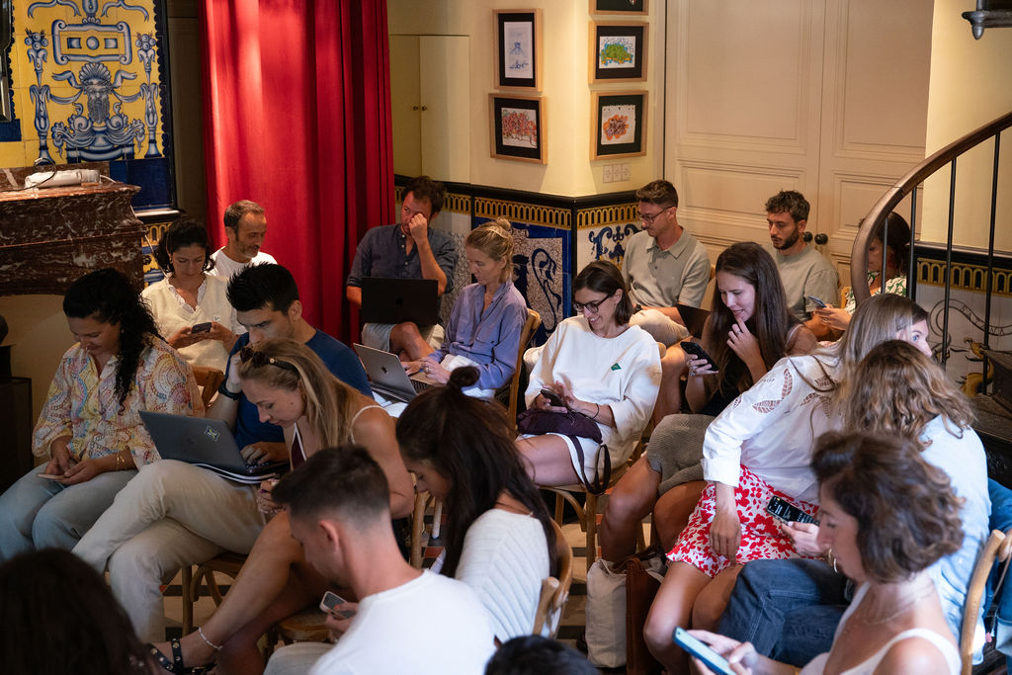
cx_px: 558
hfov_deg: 43.5
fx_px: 1267
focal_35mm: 45
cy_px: 265
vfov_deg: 29.7
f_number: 2.8
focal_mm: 37.1
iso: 3200
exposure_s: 1/200
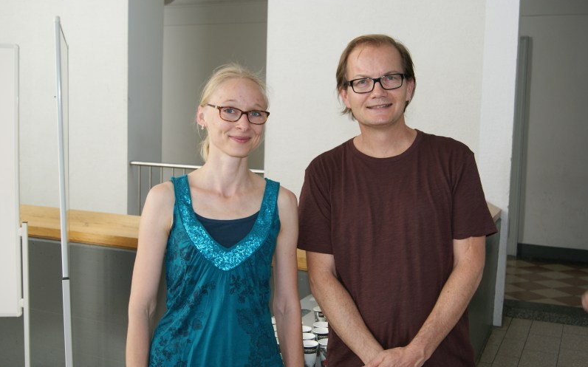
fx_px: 641
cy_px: 181
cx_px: 294
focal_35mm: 40
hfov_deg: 49.3
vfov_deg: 32.0
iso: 160
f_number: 5
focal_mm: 26
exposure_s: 1/80
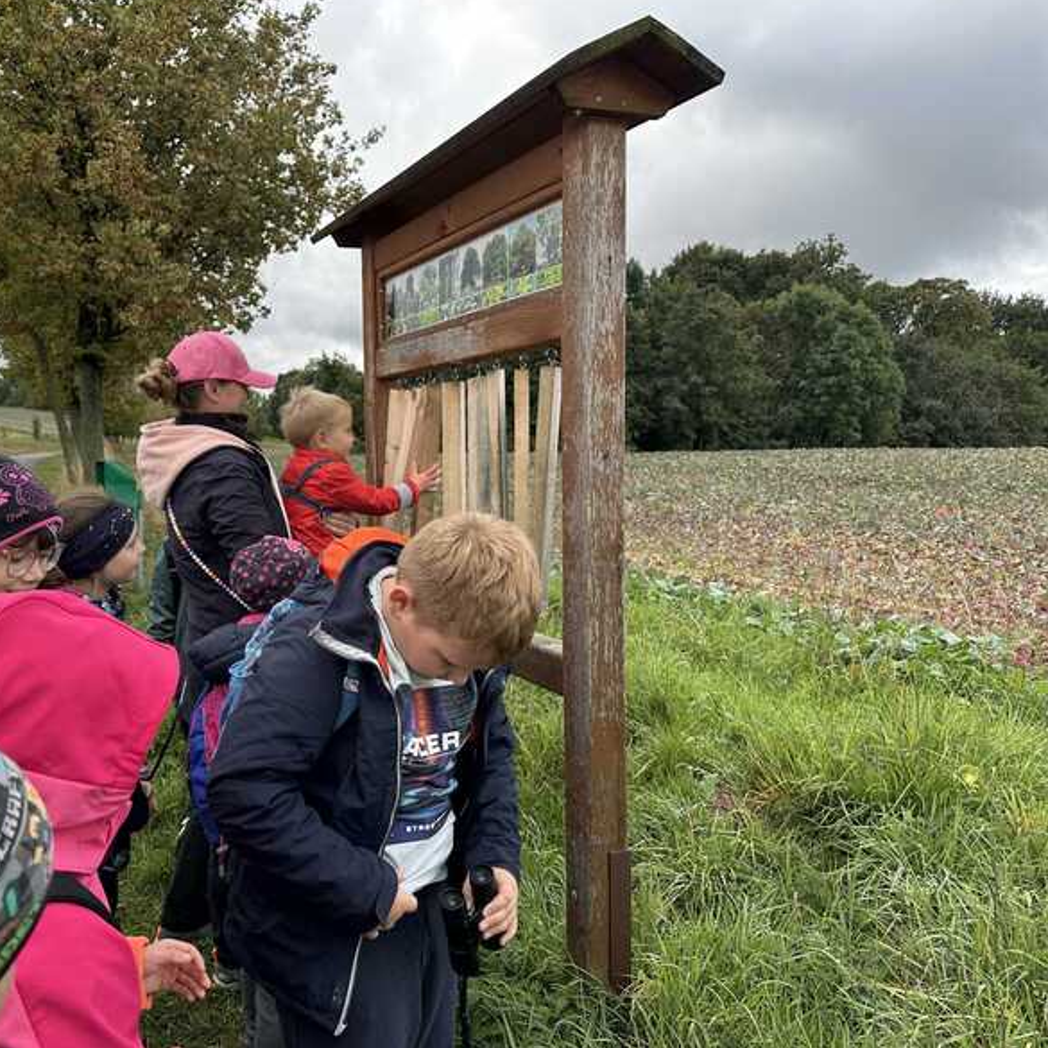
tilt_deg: -2.1
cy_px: 514
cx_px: 333
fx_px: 993
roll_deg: +0.8
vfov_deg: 55.6
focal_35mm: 29
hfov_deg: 54.3
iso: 80
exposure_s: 1/694
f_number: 1.78
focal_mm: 6.86
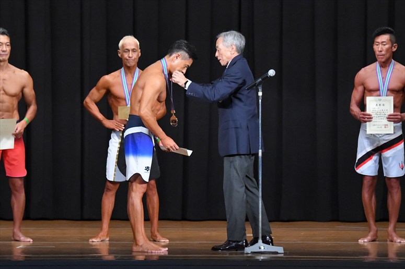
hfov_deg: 10.2
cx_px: 202
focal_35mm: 202
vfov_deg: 6.8
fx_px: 2271
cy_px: 134
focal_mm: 135
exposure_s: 1/400
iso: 8000
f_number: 5.6
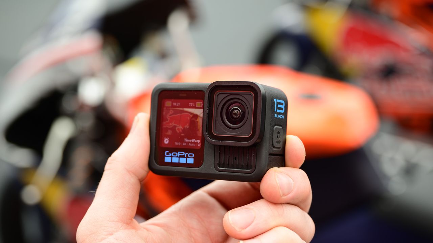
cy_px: 99
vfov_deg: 18.1
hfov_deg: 31.6
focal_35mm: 67
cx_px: 223
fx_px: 765
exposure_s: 1/200
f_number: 4
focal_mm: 51
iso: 140
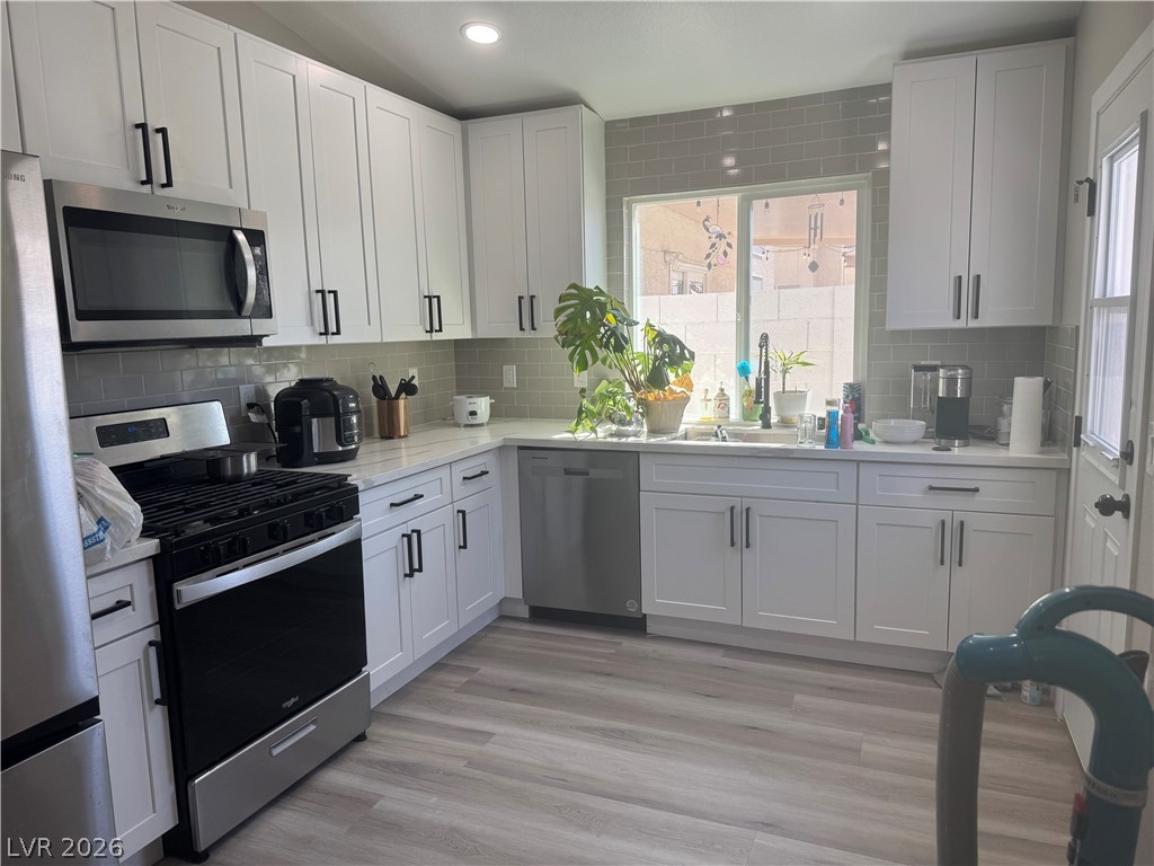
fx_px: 800
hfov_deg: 71.6
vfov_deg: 56.8
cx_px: 577
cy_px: 433
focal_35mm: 24
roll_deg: +1.3
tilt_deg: -8.1
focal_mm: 6.76
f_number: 1.78
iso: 80
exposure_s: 1/305
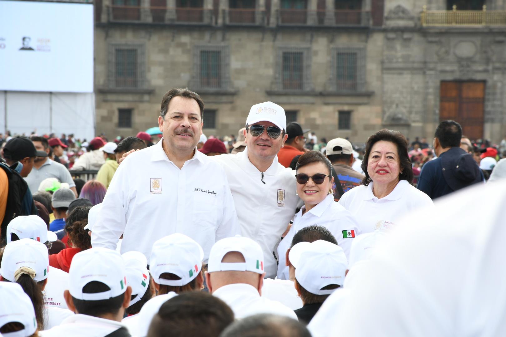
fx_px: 2741
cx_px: 253
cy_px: 168
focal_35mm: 195
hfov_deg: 10.5
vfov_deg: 7.0
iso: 200
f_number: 9
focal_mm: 130
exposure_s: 1/125
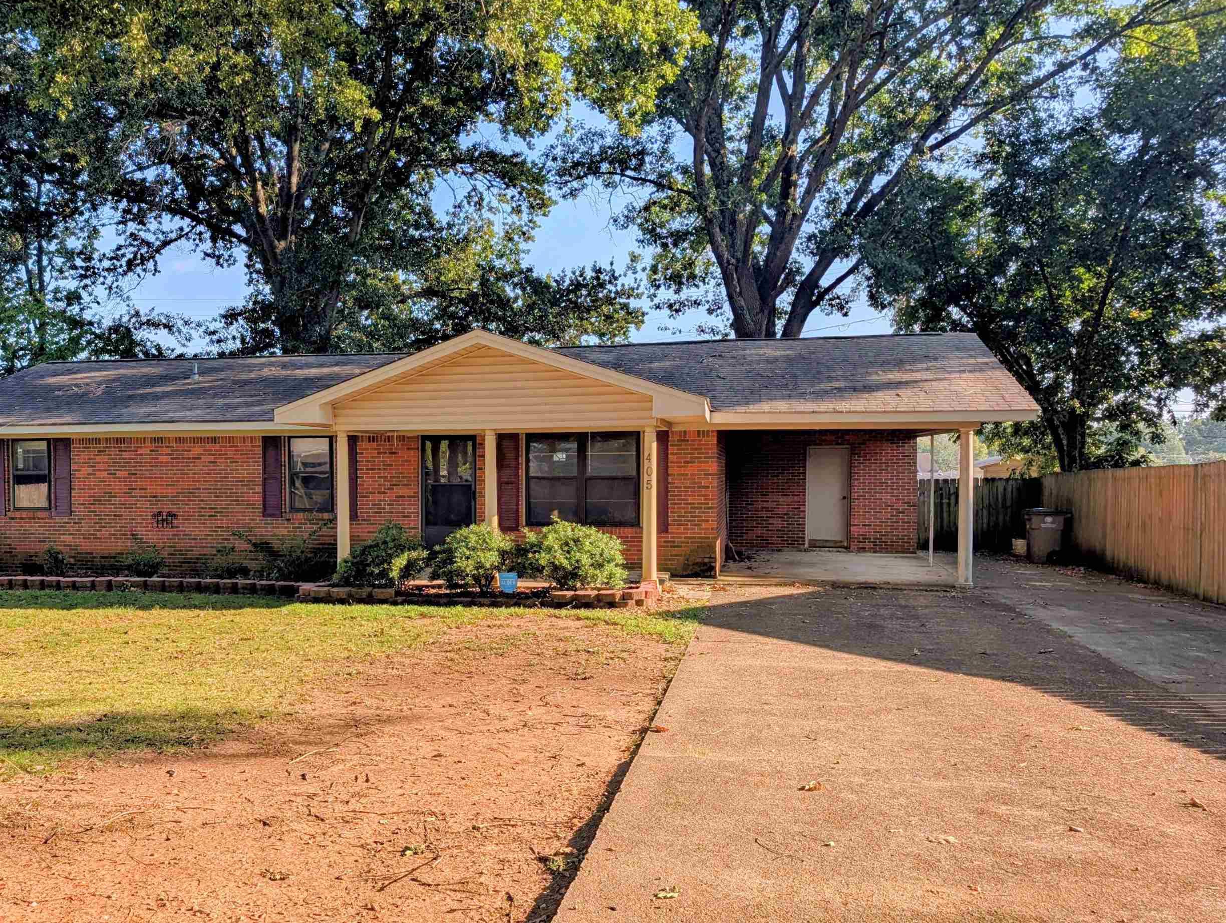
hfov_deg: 59.3
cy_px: 515
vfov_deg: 46.8
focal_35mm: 30
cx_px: 478
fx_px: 1064
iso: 20
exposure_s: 1/939
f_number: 1.68
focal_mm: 6.9
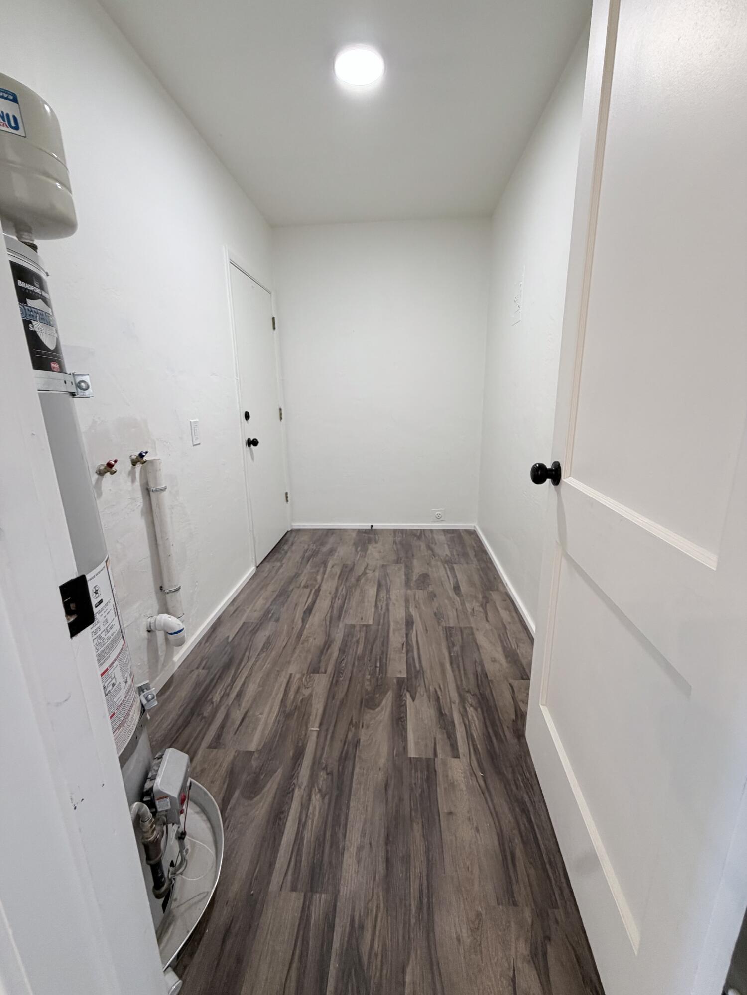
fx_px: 403
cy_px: 498
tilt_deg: -13.8
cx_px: 374
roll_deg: +1.3
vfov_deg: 102.1
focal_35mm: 14
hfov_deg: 85.7
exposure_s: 1/60
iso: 200
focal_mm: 2.22
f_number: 2.2
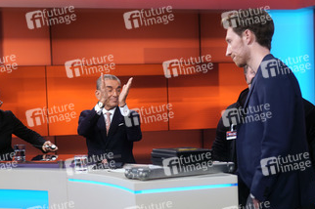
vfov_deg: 21.4
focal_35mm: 63
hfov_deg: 31.9
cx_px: 162
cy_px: 140
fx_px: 551
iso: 160
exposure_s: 1/100
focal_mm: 30
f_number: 1.4
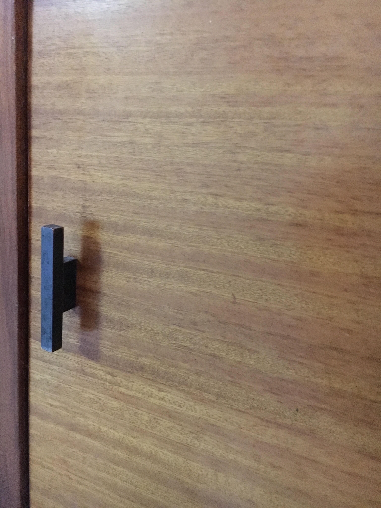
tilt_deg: -15.9
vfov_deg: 61.7
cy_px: 254
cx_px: 190
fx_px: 426
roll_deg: -5.6
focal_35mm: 29
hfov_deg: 48.2
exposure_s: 1/17
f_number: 2.2
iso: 640
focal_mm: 4.15
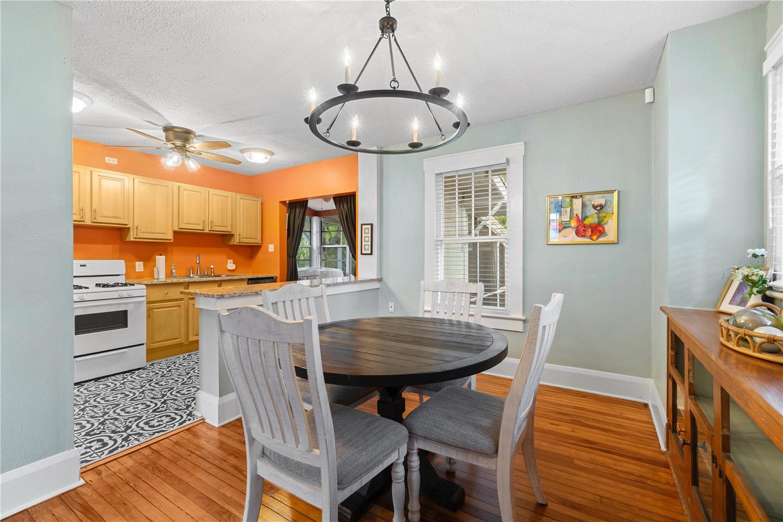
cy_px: 261
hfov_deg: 100.4
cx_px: 392
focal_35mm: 15
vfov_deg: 77.3
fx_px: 326
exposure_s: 1/2
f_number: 8
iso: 250
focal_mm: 10
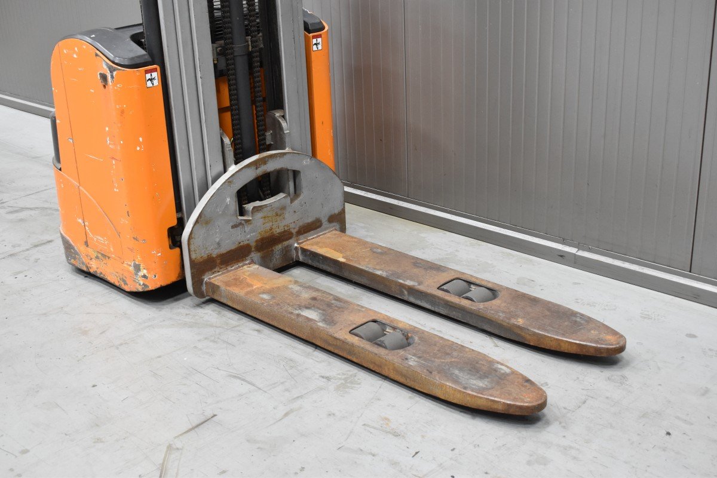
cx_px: 358
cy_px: 239
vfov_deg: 28.9
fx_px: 926
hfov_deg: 42.3
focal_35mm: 46
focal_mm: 31
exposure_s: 1/30
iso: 1250
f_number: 5.6
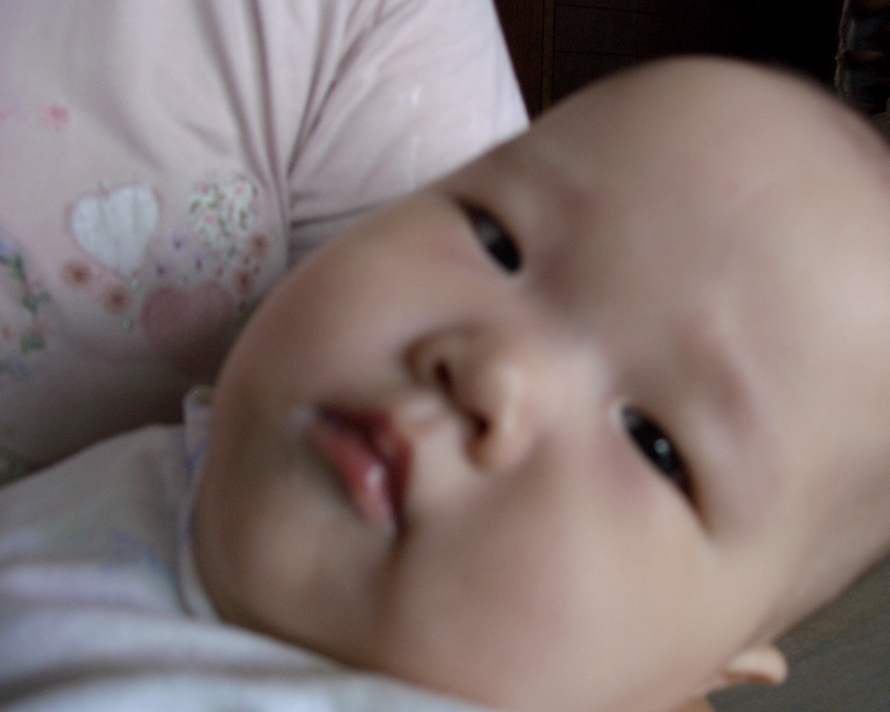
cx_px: 473
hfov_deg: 51.5
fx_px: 922
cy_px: 358
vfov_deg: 42.2
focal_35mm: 35
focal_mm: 7.1
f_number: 2.8
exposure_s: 1/125
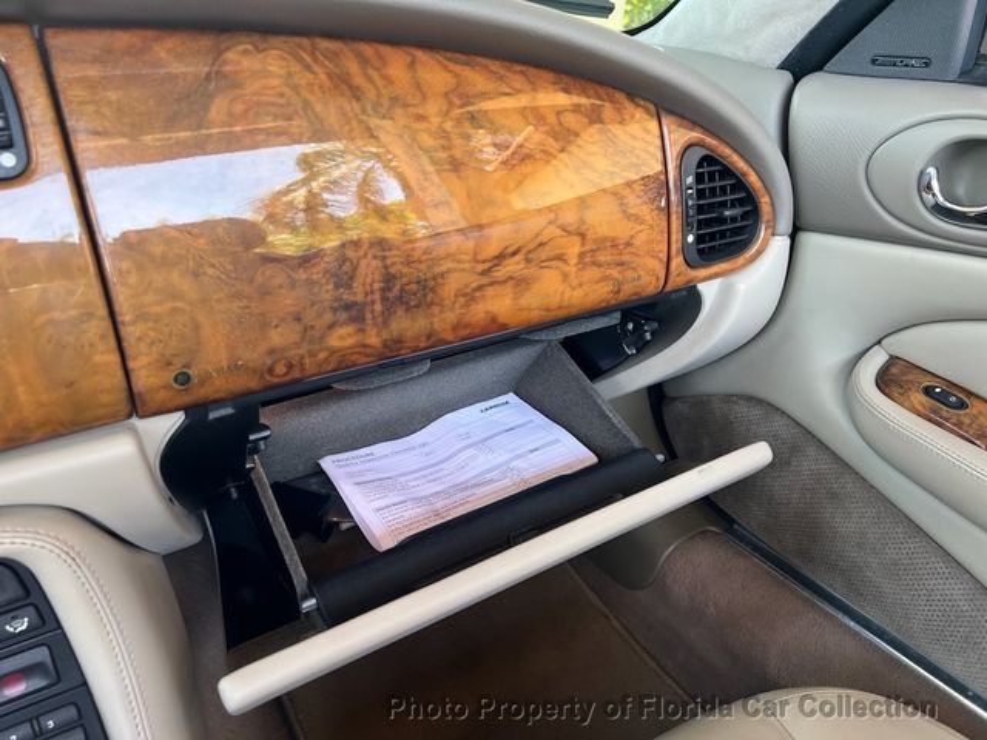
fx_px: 741
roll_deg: -1.6
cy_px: 370
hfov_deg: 67.3
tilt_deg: -26.9
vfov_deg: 53.1
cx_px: 494
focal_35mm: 26
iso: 100
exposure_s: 1/121
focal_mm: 5.7
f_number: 1.5
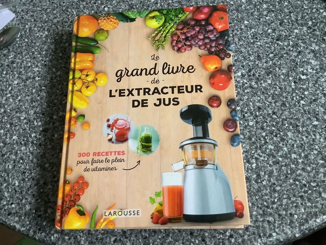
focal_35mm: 31
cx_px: 163
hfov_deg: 58.4
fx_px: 292
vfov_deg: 45.4
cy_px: 122
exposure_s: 1/40
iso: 400
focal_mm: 3.3
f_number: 2.4
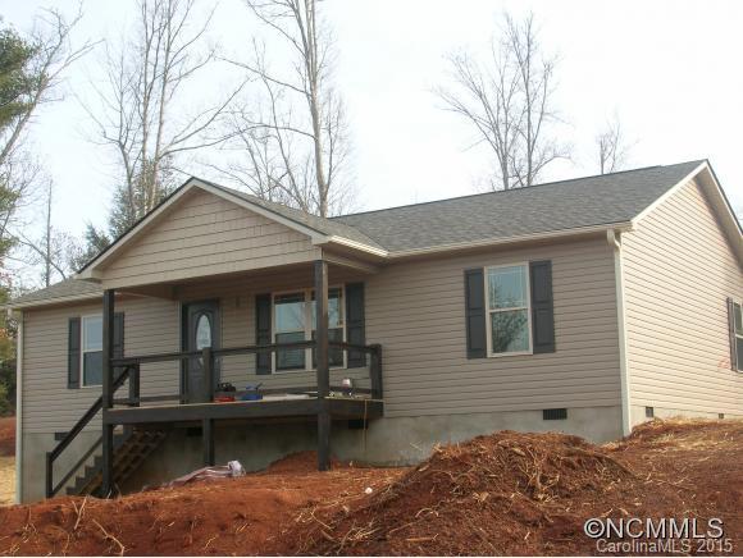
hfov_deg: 38.2
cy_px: 279
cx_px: 372
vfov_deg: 29.1
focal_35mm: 50
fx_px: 1074
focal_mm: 8.4
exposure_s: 1/100
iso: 50
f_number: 5.6
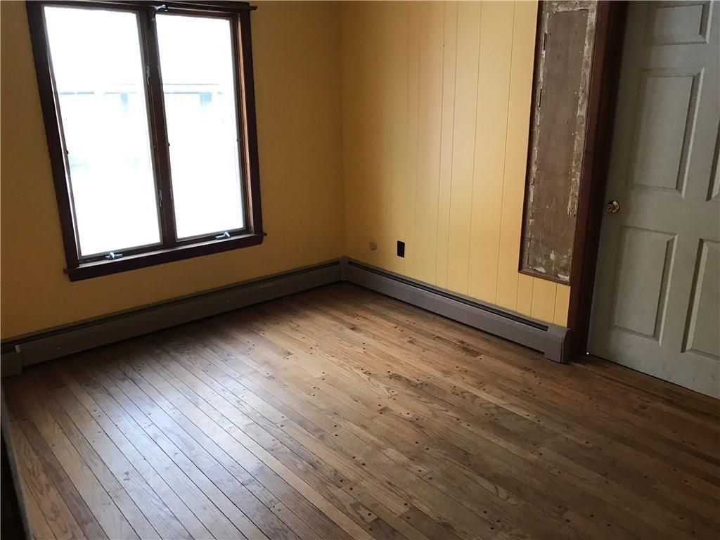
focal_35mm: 28
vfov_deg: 49.7
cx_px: 360
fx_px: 582
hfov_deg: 63.4
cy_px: 270
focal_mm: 3.99
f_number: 1.8
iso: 40
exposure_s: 1/15
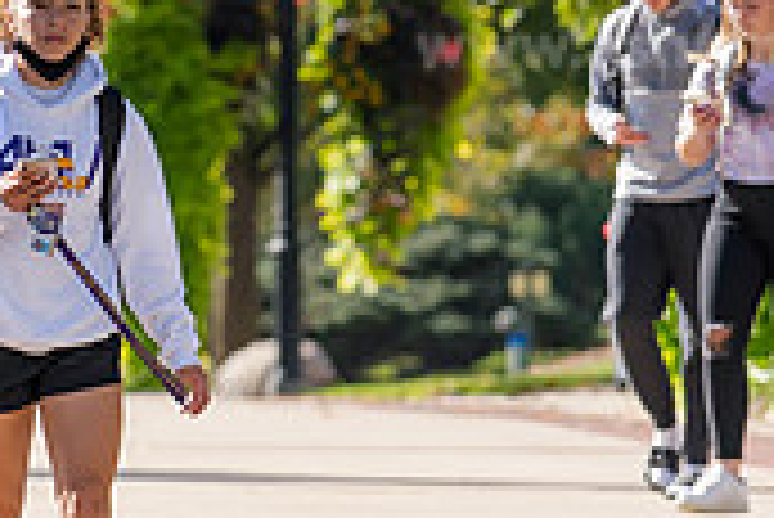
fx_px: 21711
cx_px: 212
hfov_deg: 2.0
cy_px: 142
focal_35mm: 1009
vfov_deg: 1.4
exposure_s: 1/500
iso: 250
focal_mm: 300
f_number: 7.1
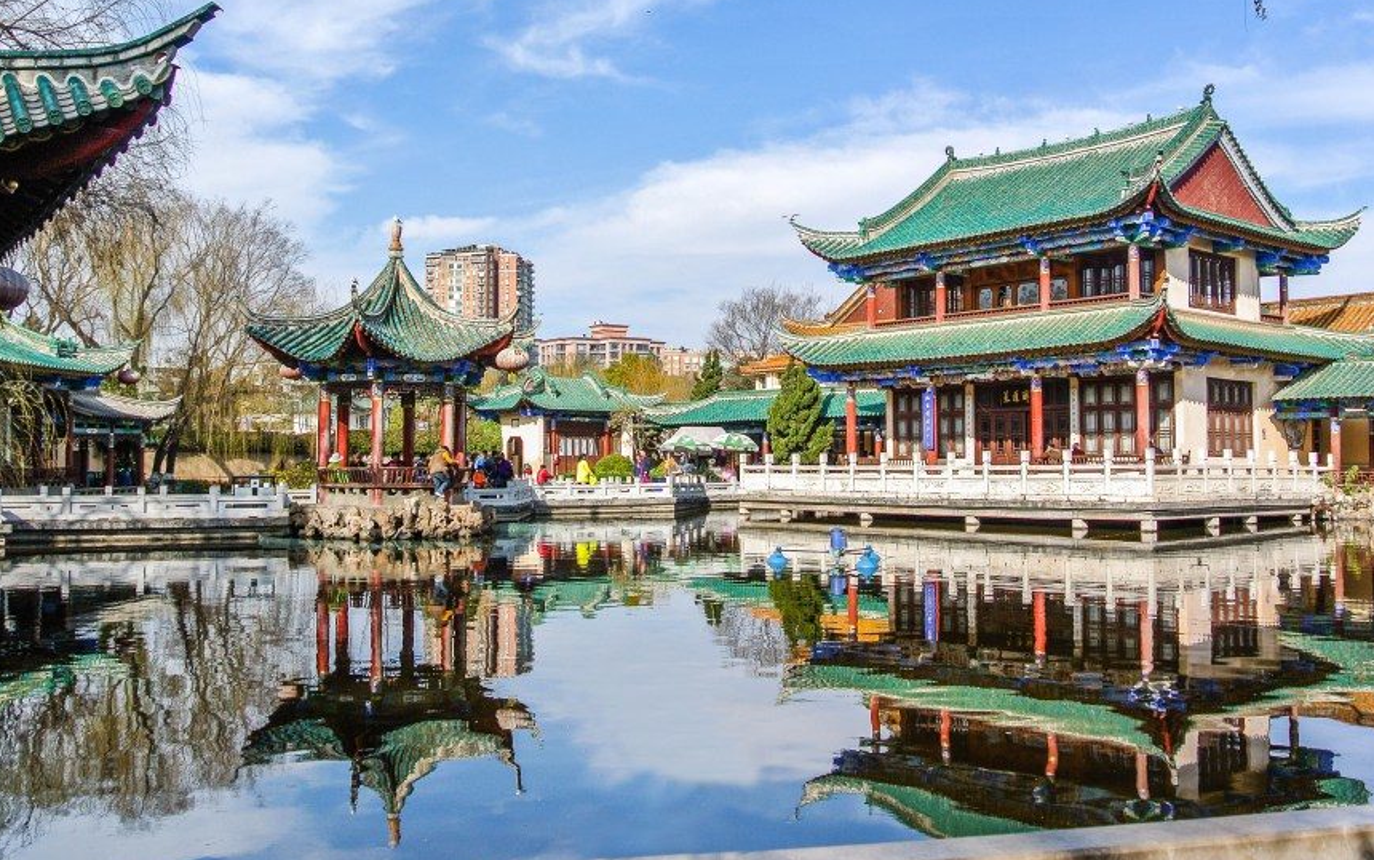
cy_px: 400
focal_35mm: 34
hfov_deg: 56.7
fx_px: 1273
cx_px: 674
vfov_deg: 37.3
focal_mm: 10.7
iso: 100
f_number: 5
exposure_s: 1/320
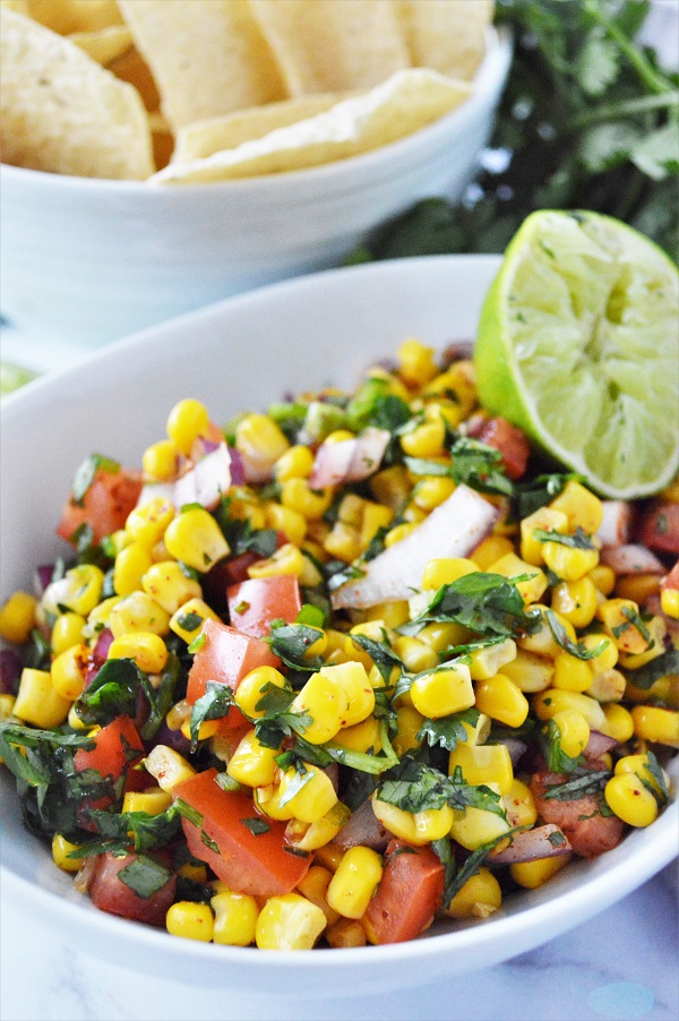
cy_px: 510
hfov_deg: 26.4
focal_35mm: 51
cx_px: 340
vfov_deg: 38.9
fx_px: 1445
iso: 3200
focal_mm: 34
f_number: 5
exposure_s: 1/50
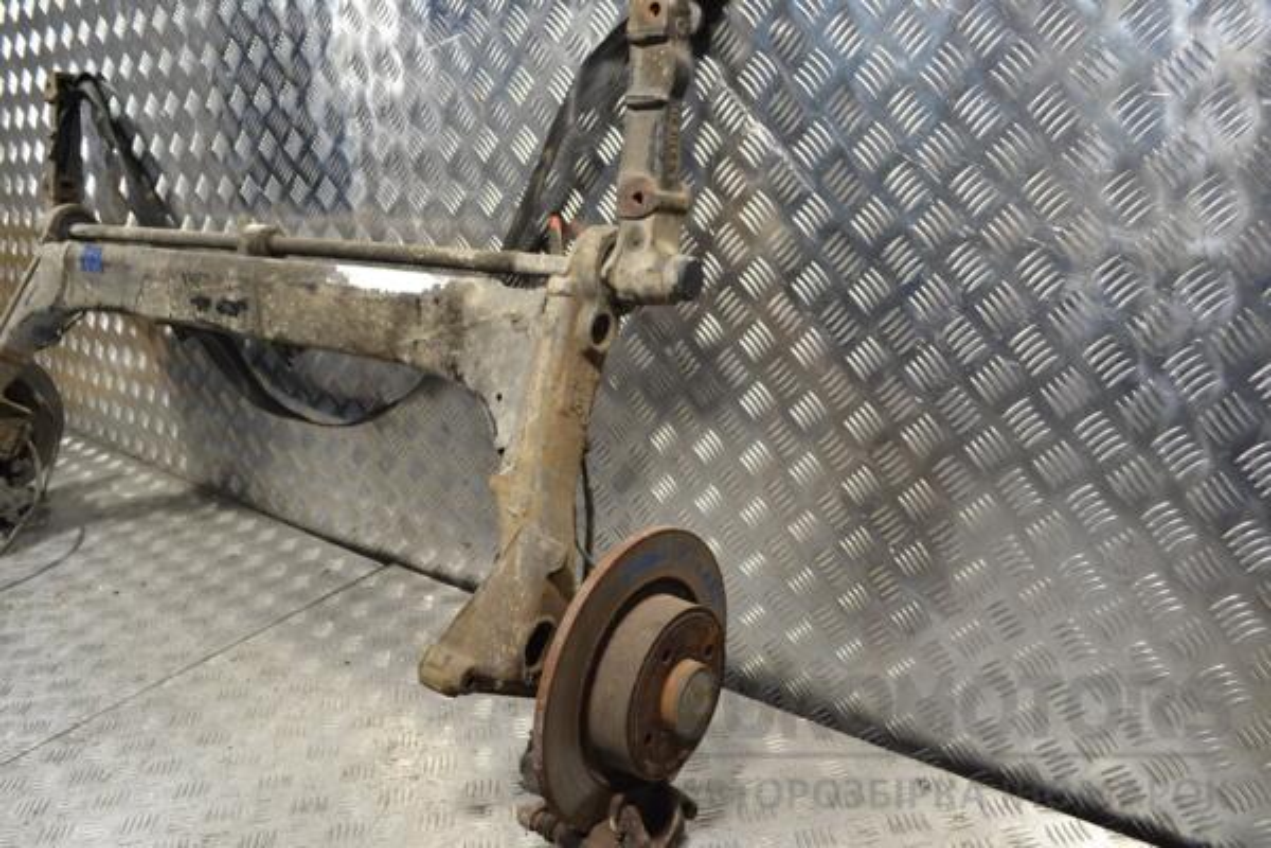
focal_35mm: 27
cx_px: 636
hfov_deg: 67.4
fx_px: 953
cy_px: 424
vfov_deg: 47.9
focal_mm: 18
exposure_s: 1/100
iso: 400
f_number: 5
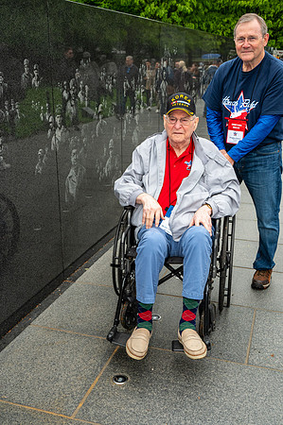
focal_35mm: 39
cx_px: 142
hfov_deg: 34.1
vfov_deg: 49.6
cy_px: 212
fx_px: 461
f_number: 8
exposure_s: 1/640
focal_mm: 39
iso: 1600
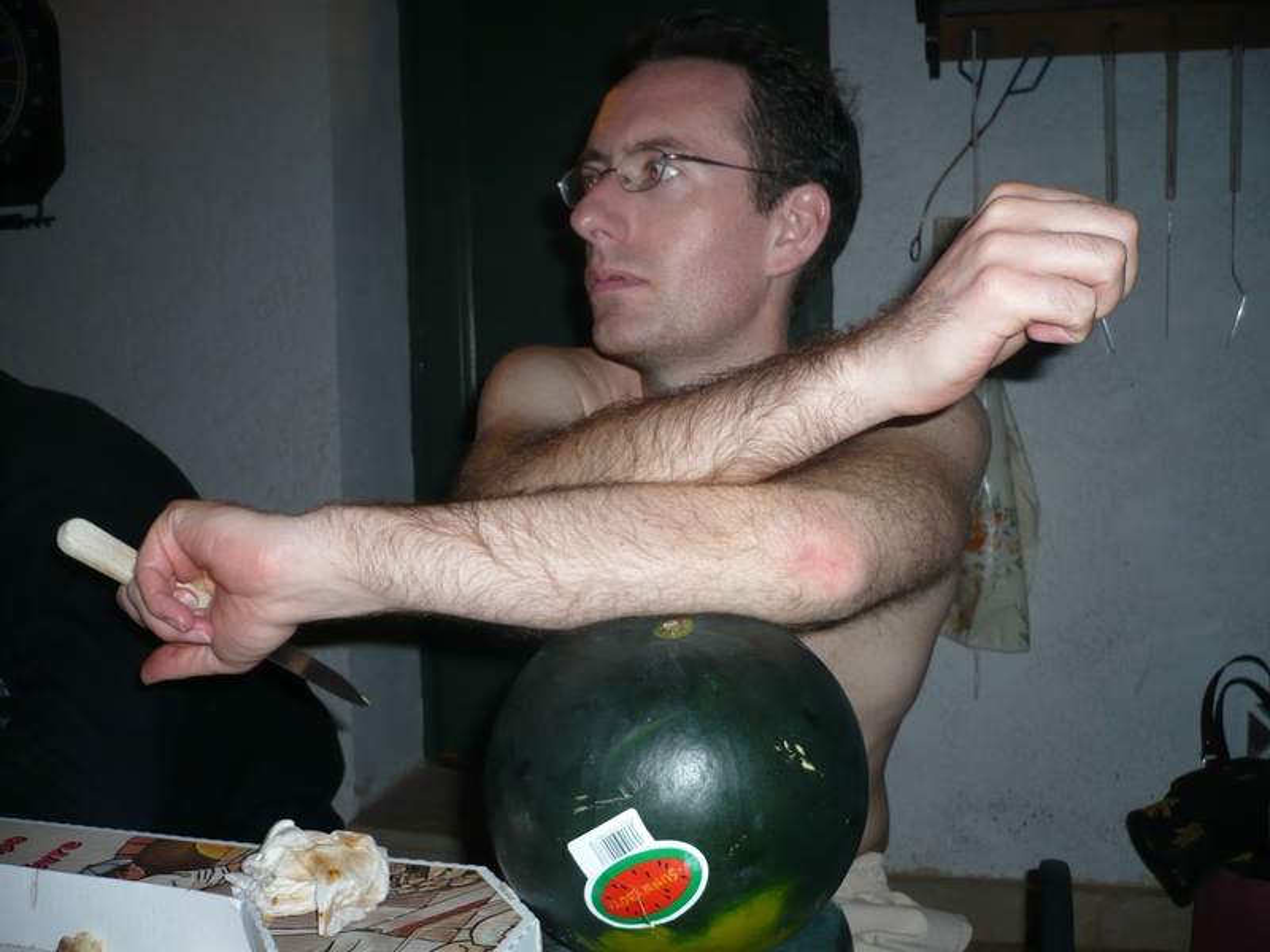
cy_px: 476
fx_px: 1284
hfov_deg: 52.6
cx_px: 635
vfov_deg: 40.7
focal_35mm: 35
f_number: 2.8
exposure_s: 1/30
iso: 100
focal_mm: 5.8
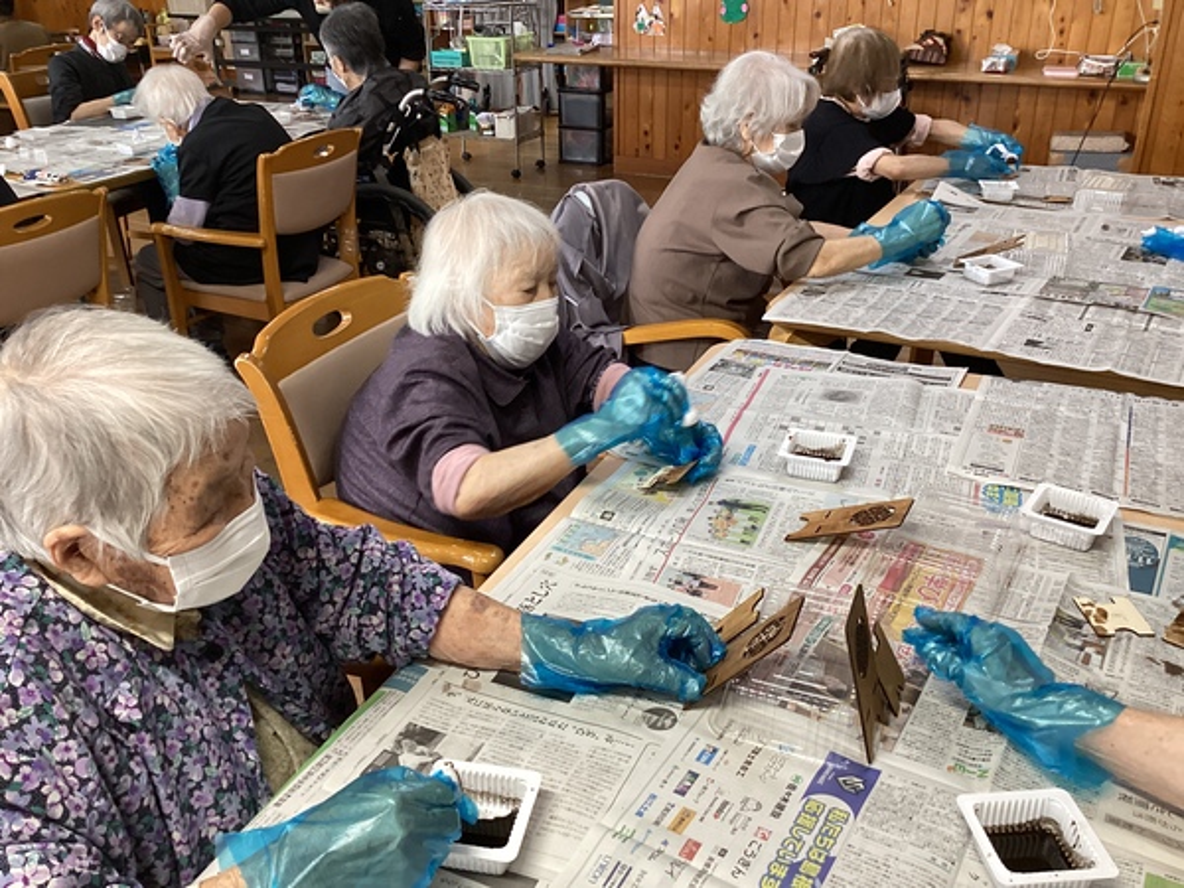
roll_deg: +0.0
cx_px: 592
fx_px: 1060
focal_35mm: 31
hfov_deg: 58.4
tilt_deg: -26.6
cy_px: 444
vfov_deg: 45.4
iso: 160
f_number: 2.4
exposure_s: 1/60
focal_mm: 3.3
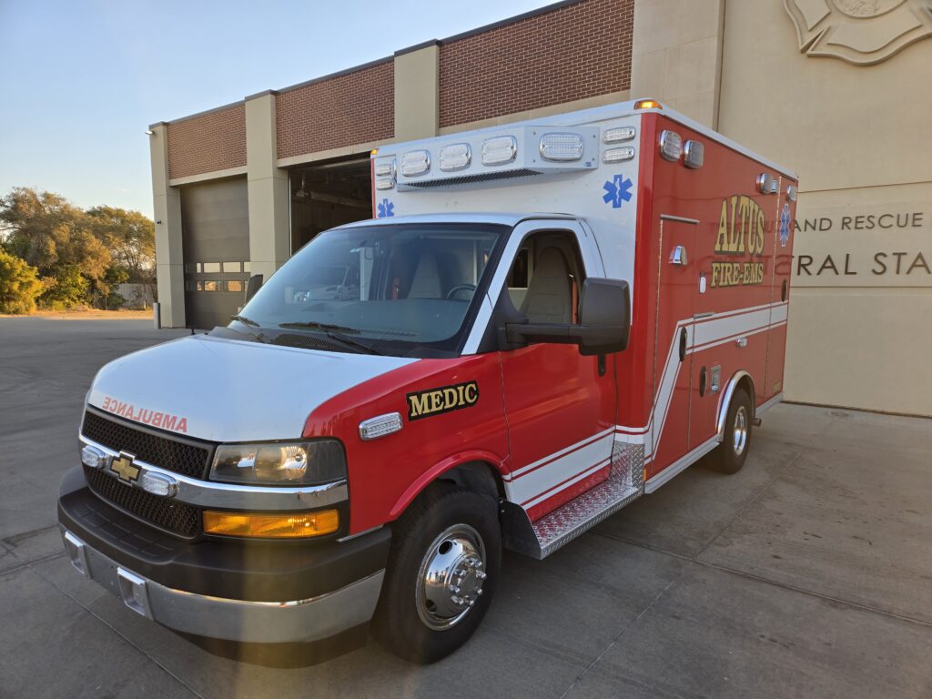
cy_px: 350
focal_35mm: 23
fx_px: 619
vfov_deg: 58.9
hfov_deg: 73.9
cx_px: 466
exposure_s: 1/208
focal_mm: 5.4
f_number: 1.8
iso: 25
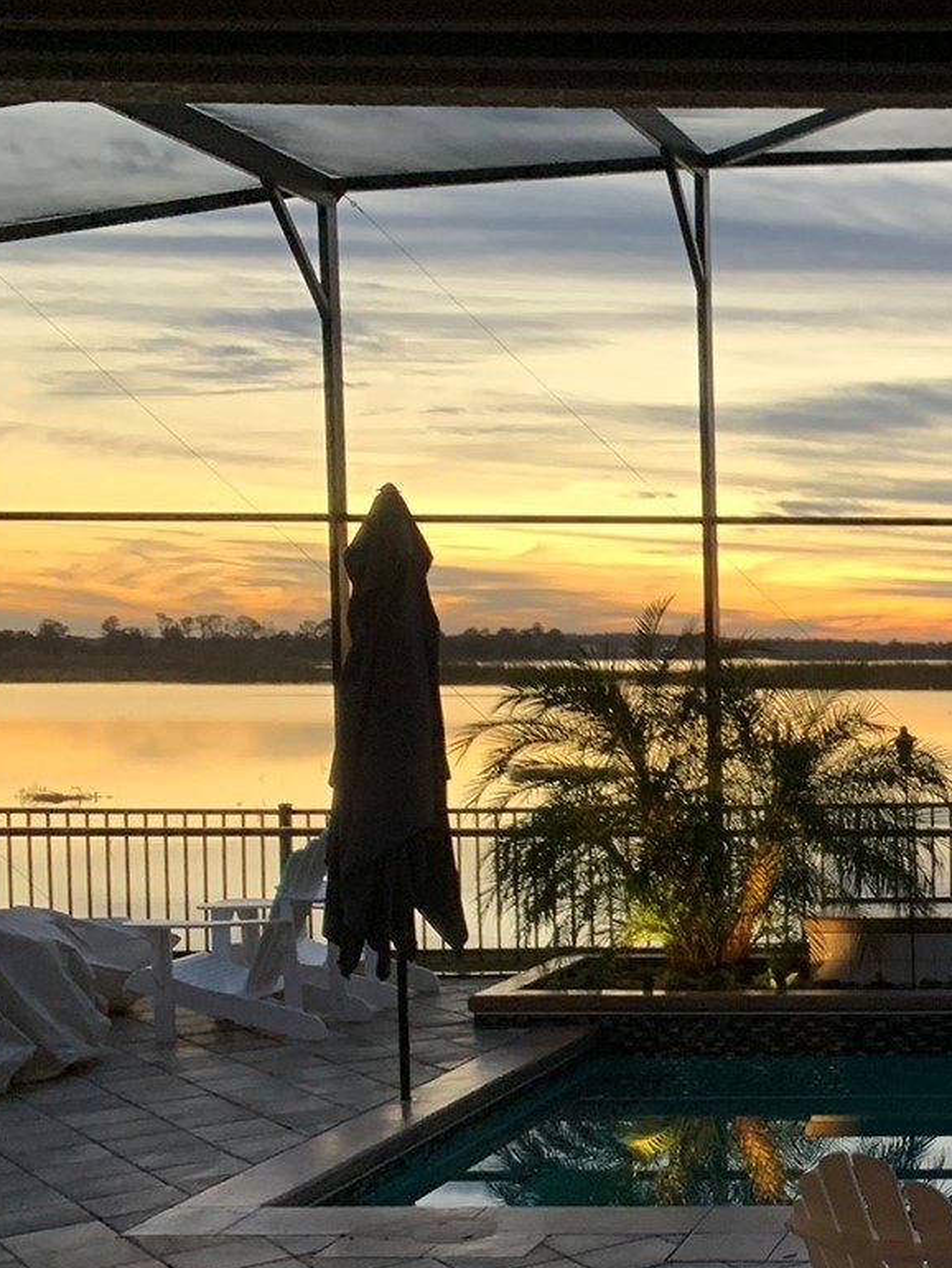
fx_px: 1979
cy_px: 812
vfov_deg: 35.3
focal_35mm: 54
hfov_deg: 23.3
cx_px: 1300
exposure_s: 1/60
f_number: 1.8
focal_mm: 4.25
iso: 250
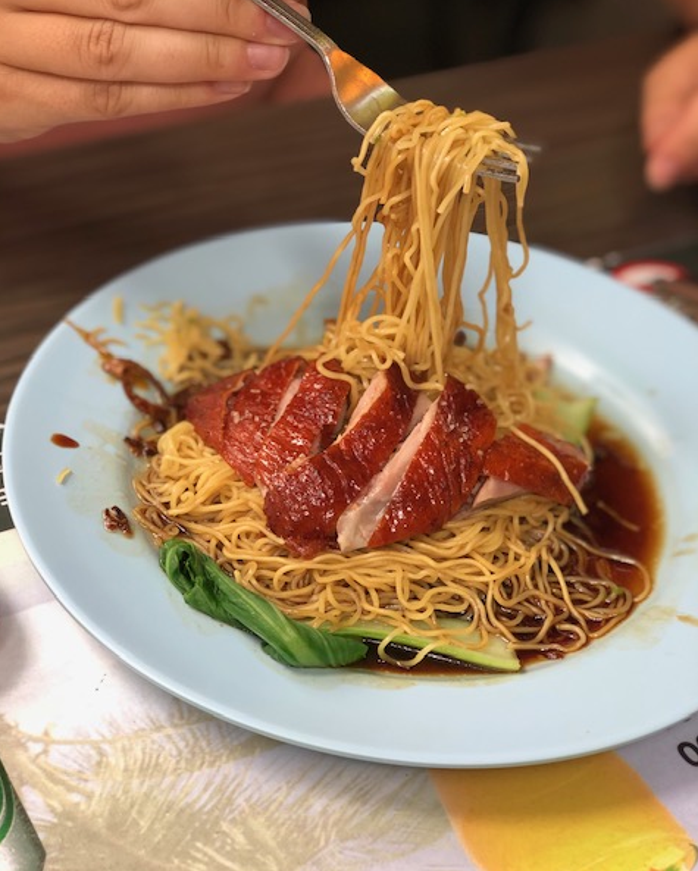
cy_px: 416
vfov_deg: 31.4
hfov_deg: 25.4
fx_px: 1548
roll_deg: -7.2
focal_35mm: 60
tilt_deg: -38.6
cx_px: 347
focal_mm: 6.6
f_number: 2.8
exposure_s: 1/33
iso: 25
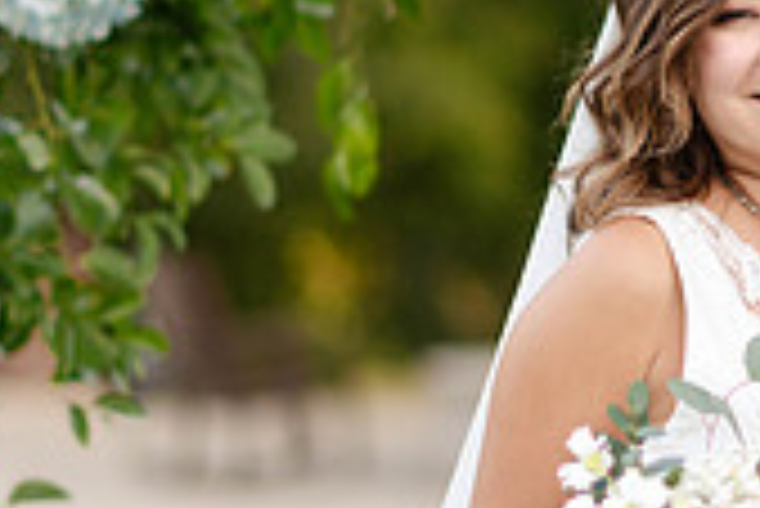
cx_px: 809
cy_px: 250
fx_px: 6170
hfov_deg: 7.0
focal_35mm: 292
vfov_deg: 4.7
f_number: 1.8
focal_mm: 85
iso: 200
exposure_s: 1/500
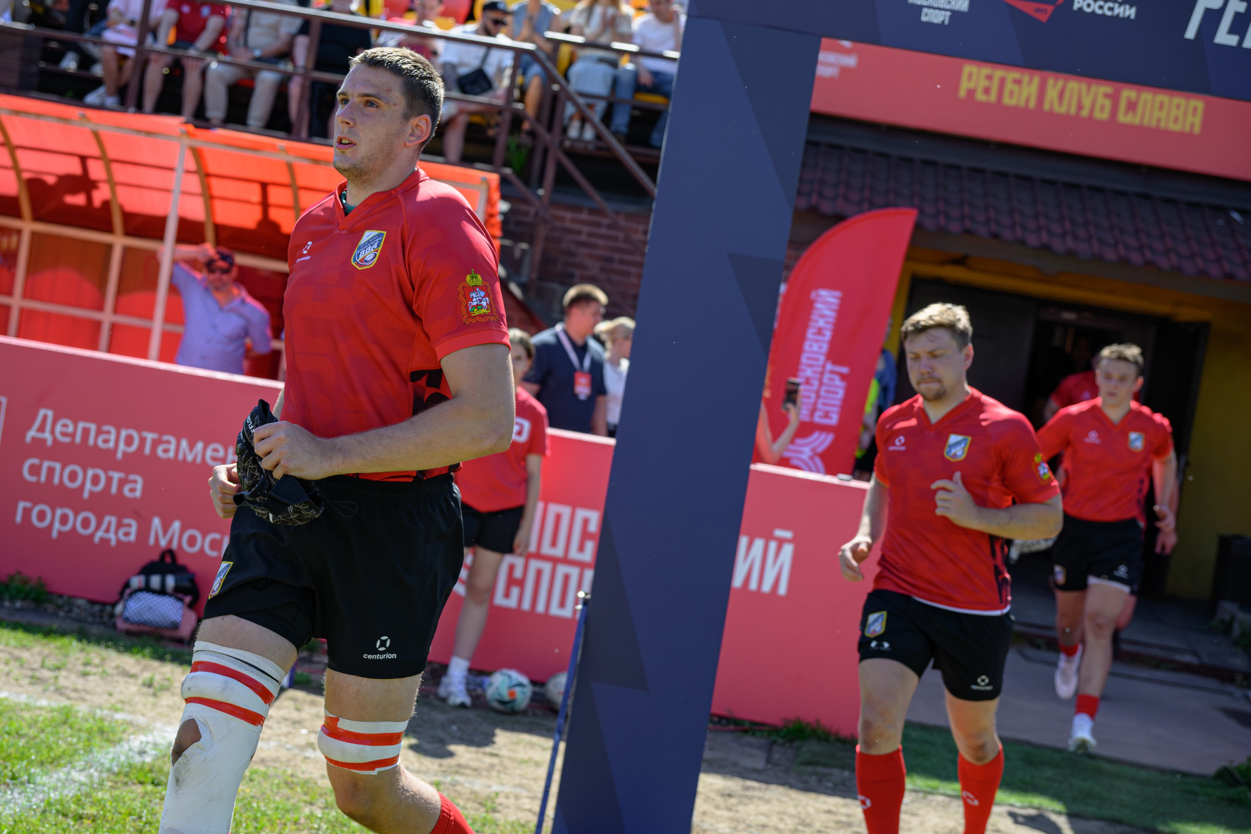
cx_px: 559
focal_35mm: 62
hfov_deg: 32.4
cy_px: 417
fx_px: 2152
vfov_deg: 21.9
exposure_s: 1/2500
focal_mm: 56
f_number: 4
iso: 200
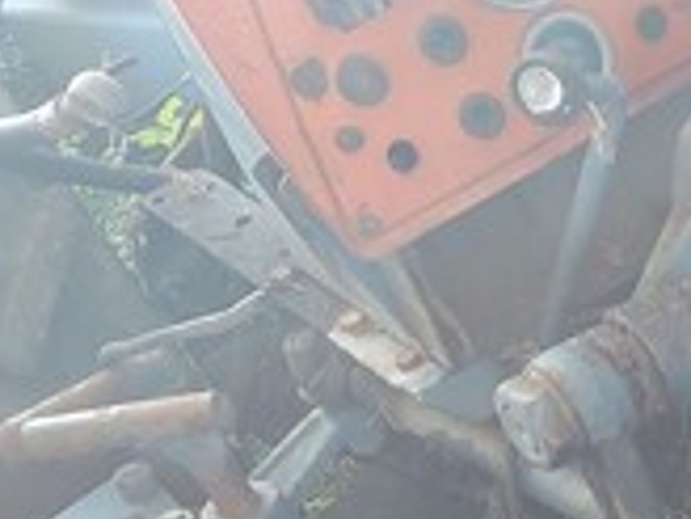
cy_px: 679
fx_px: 1757
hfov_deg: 18.0
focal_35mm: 88
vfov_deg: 15.9
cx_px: 1218
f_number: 1.8
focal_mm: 5.23
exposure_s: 1/60
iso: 100
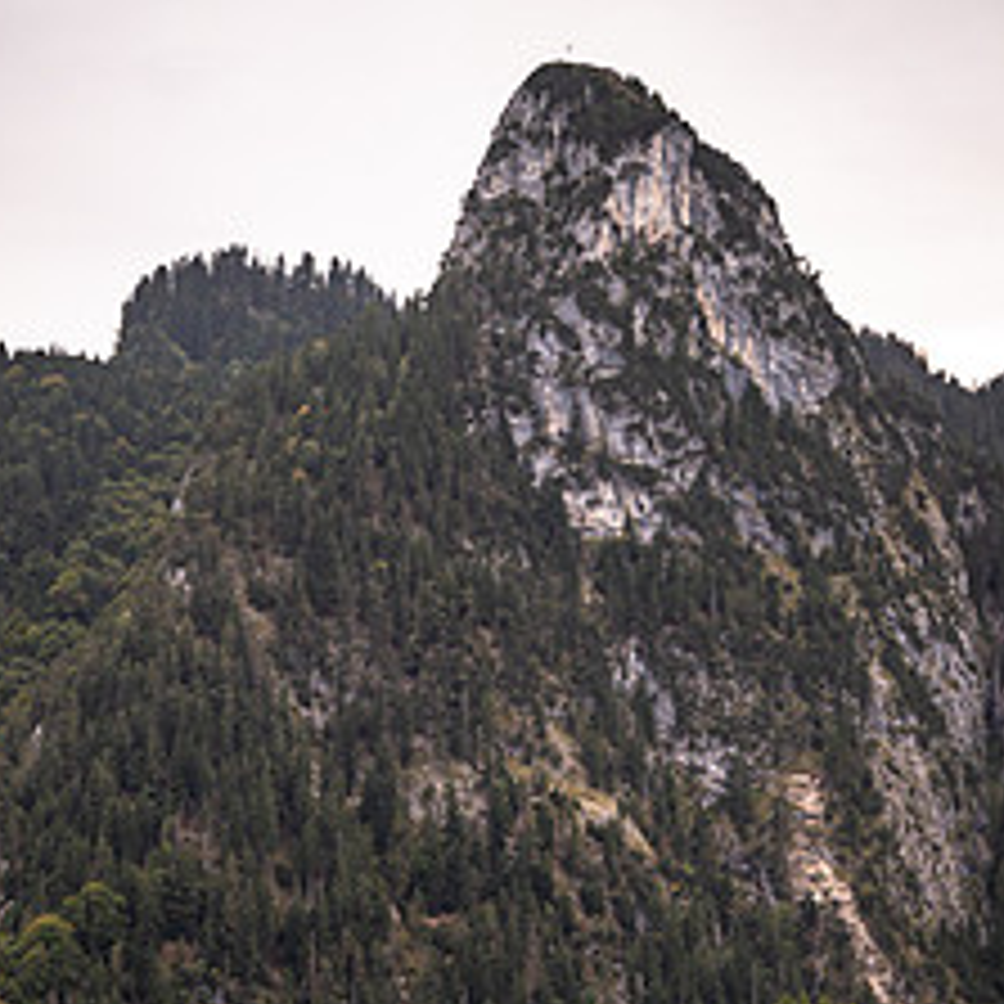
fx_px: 4266
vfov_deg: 13.3
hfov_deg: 13.4
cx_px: 425
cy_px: 936
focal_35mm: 130
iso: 200
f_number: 4
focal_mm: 76
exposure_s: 1/200
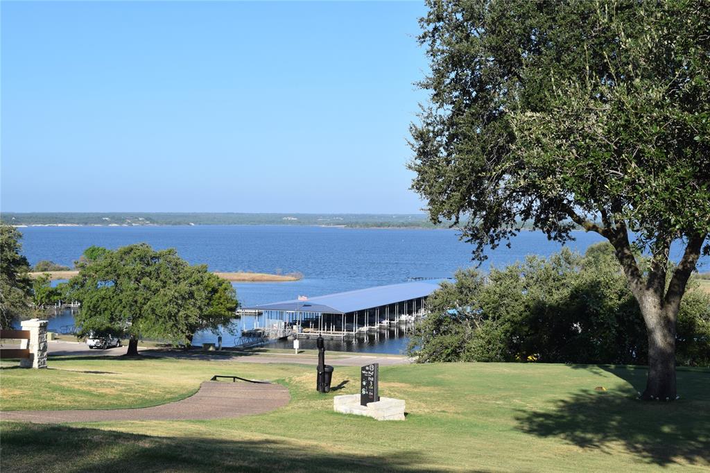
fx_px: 1065
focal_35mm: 54
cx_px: 355
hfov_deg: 36.9
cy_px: 236
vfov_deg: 25.0
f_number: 10
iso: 200
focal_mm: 36
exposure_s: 1/400
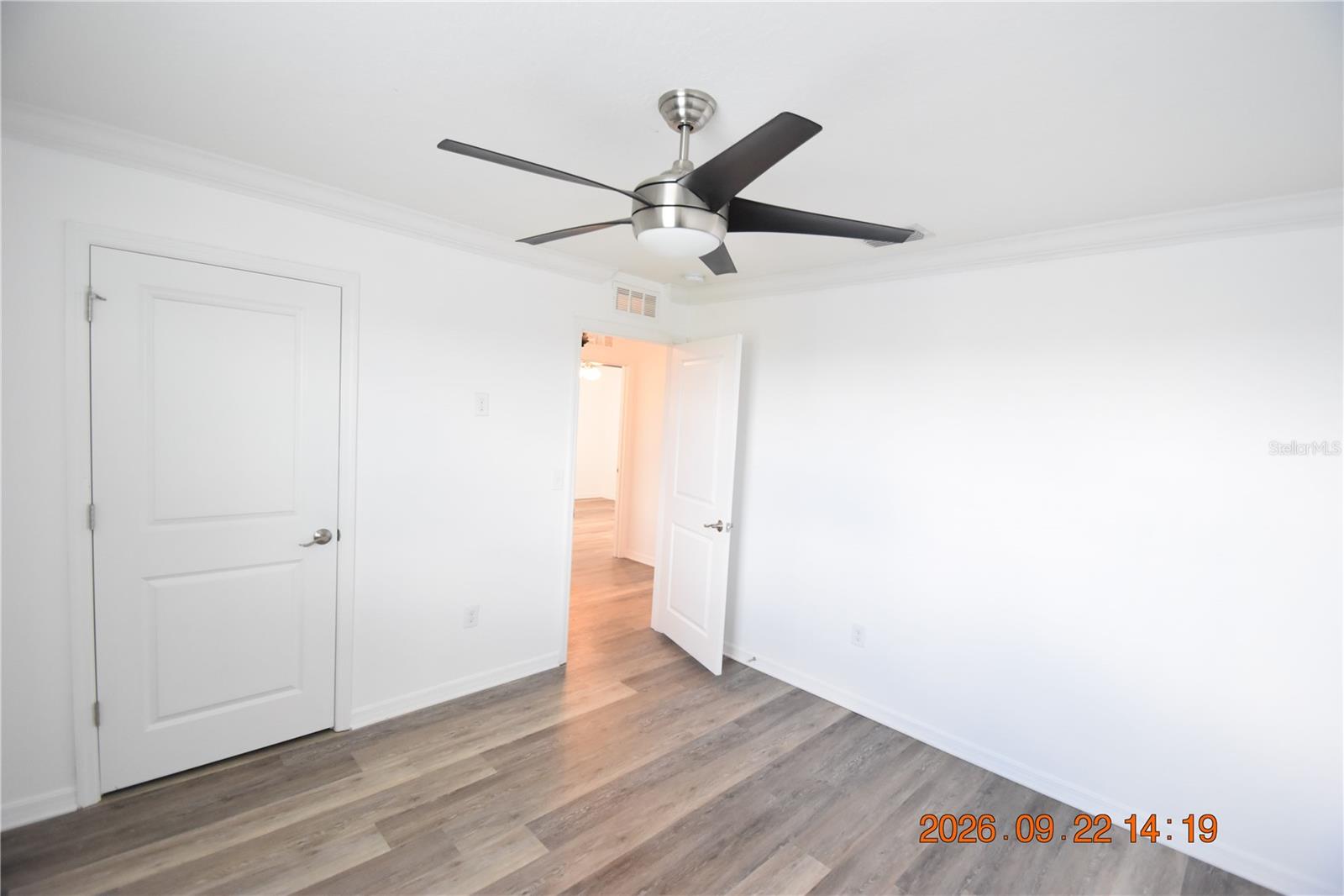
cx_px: 672
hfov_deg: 100.4
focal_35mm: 15
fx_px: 560
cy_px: 448
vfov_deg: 77.3
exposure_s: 1/60
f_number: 3.5
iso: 1400
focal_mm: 10
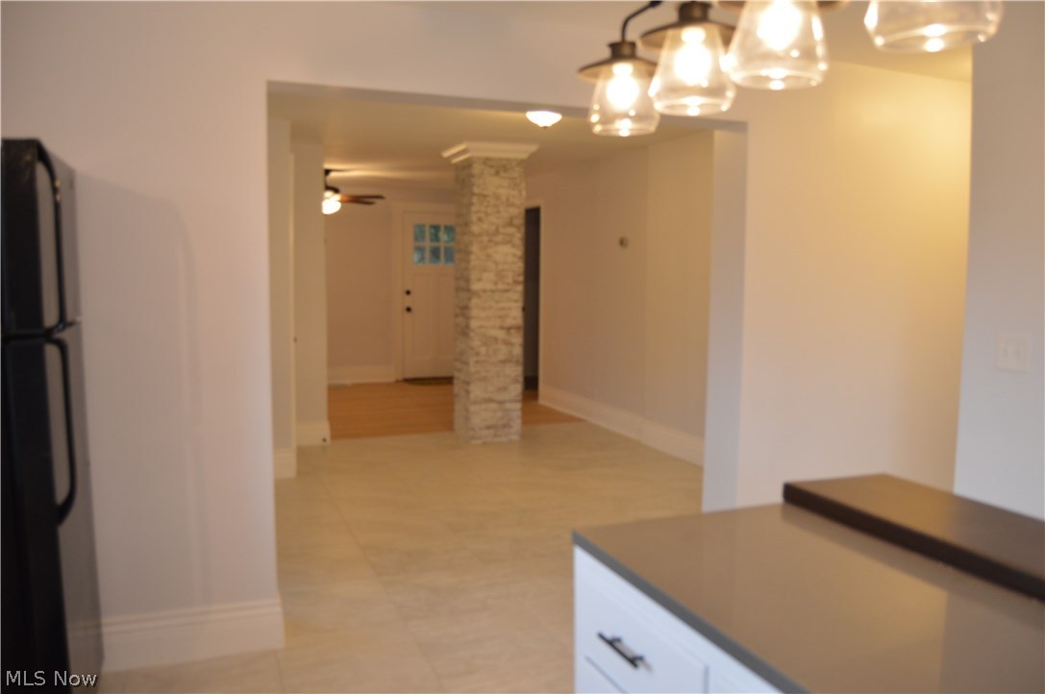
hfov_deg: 67.4
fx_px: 783
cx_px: 522
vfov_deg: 47.8
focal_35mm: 27
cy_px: 347
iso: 500
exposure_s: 1/60
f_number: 3.5
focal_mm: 18
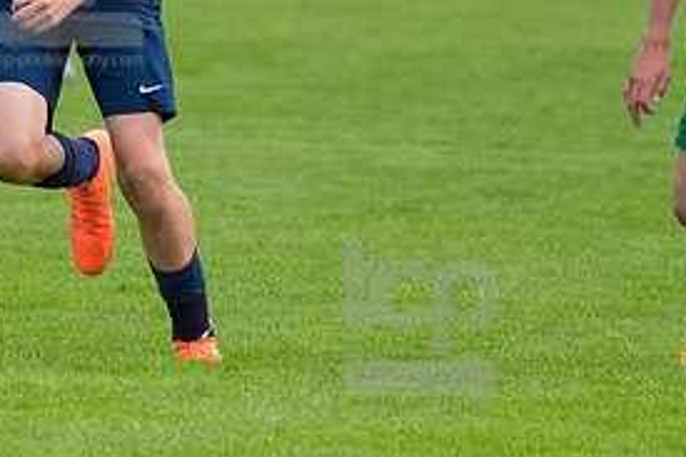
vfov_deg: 1.3
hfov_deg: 2.0
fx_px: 19900
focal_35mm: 1045
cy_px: -20
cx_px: 67
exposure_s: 1/2000
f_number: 5.6
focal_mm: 330
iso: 3200
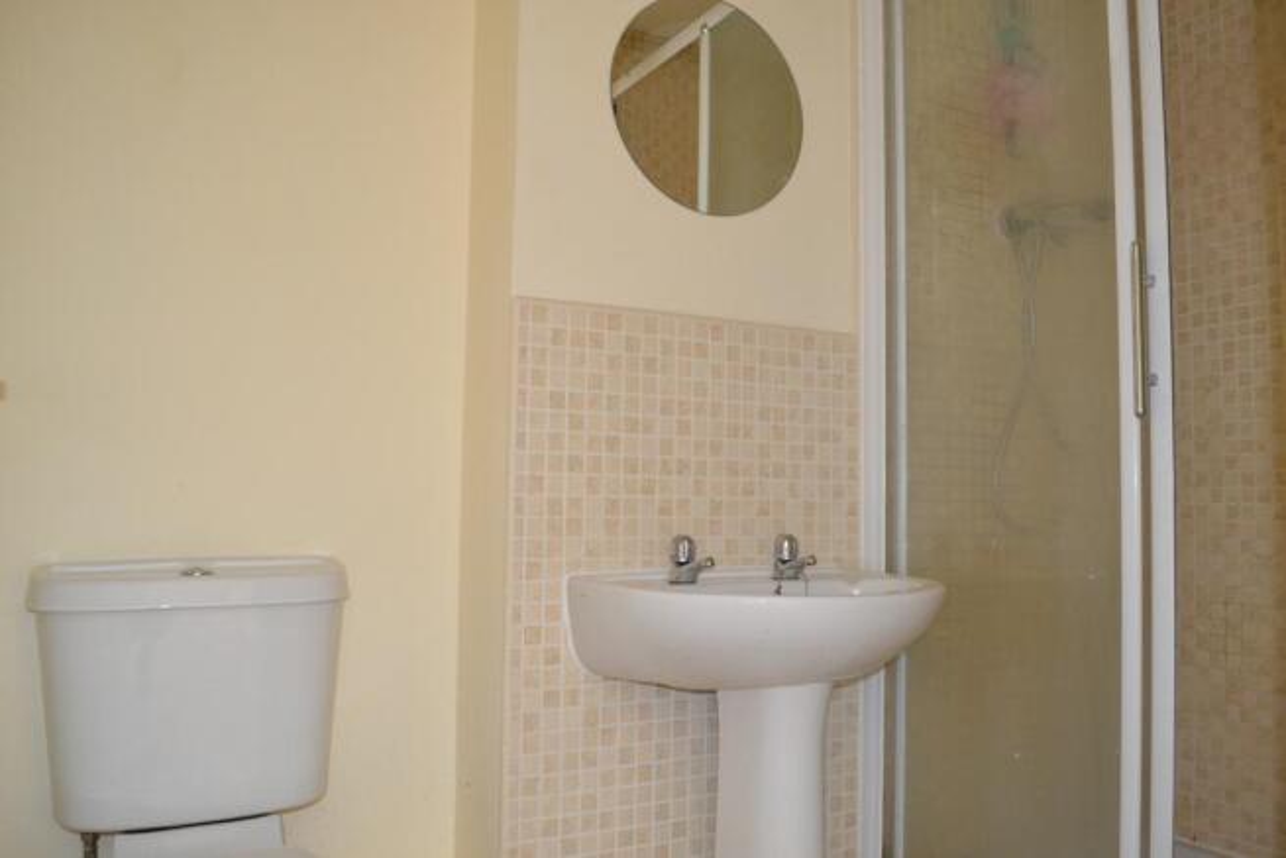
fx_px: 965
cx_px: 643
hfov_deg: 67.4
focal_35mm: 27
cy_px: 429
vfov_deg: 48.0
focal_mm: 18
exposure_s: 1/60
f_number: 3.5
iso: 1250
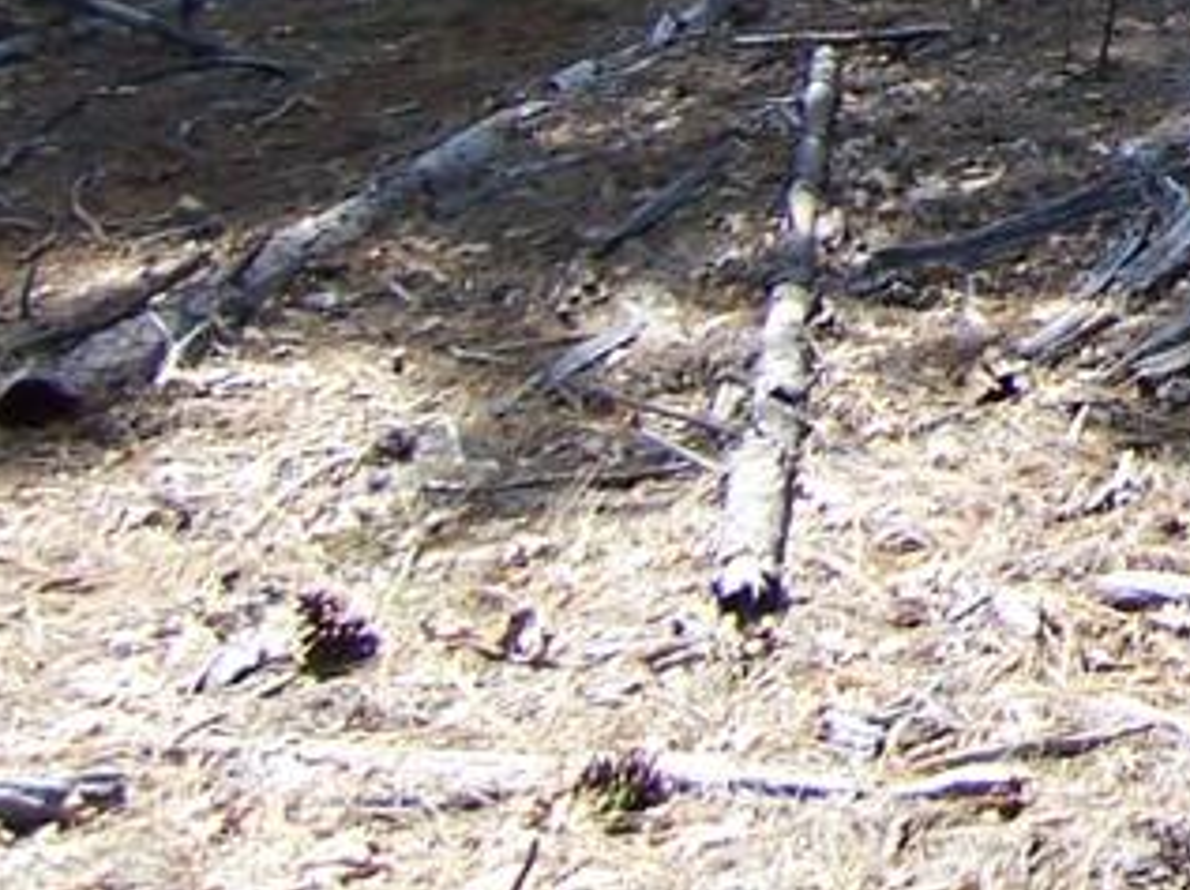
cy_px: -514
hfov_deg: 17.7
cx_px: 2027
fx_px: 3193
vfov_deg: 14.6
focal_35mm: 93
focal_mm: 3.8
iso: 64
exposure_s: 1/320
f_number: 2.8
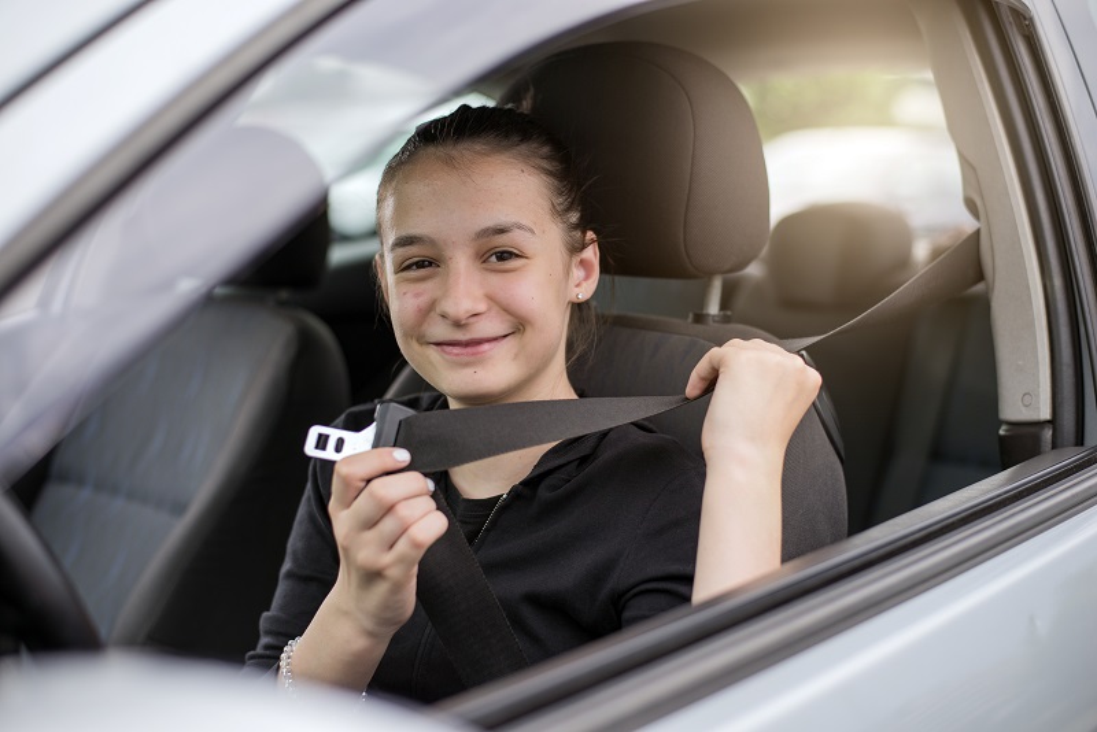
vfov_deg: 27.0
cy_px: 366
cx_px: 548
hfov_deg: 39.6
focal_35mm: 50
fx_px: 1524
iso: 100
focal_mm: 50
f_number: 2.5
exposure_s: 1/200
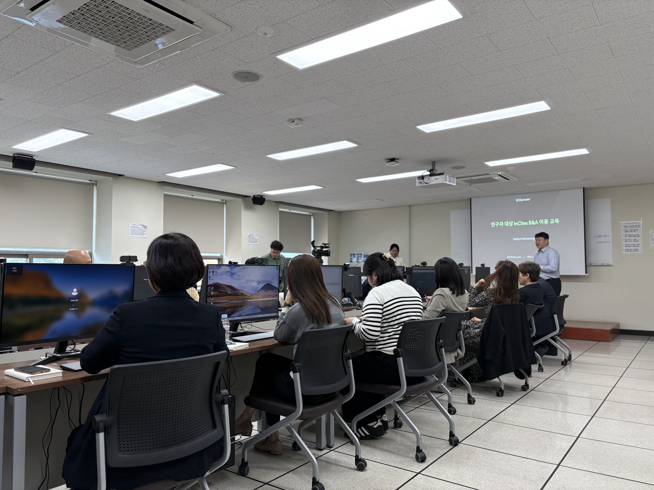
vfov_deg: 53.1
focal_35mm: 26
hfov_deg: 67.3
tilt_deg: +2.9
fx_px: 491
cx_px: 327
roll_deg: +0.5
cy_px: 245
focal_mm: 5.96
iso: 100
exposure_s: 1/142
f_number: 1.6
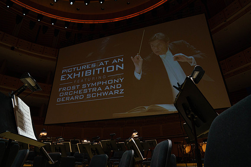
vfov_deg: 53.2
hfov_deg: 73.7
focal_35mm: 24
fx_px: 167
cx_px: 126
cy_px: 84
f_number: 5.6
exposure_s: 1/200
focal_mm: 24
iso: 2500
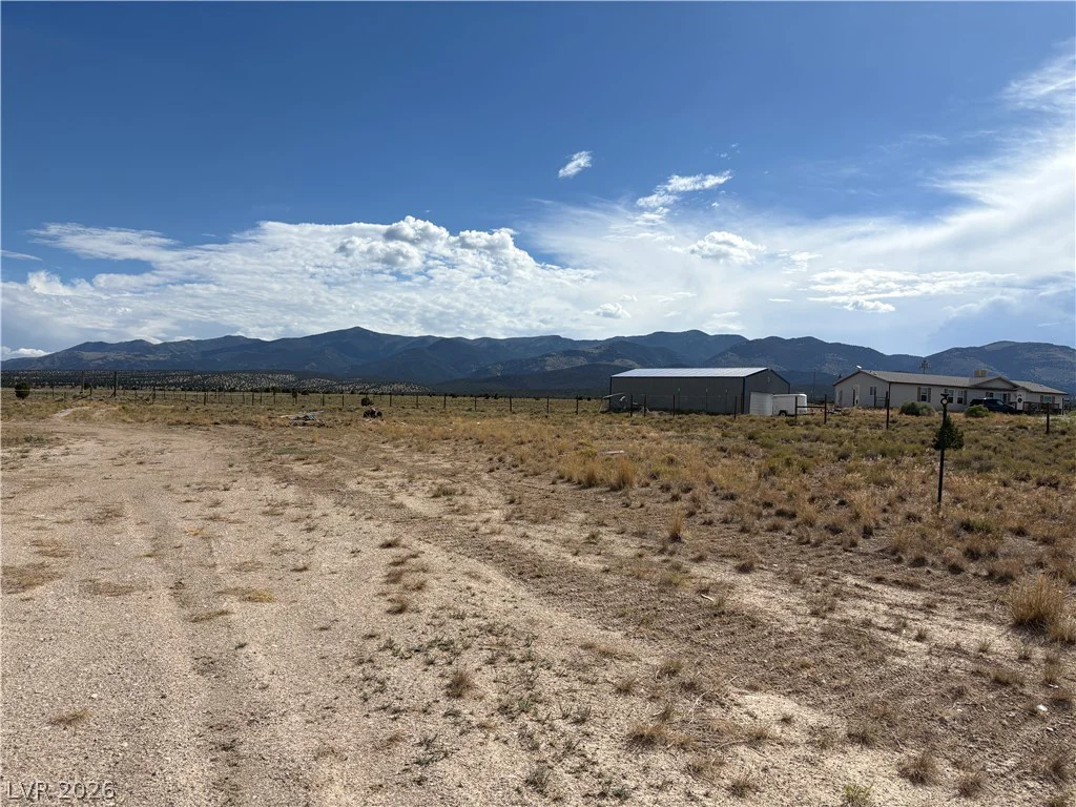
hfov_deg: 67.3
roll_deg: -0.2
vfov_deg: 53.1
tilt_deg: -0.7
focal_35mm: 26
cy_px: 404
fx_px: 808
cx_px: 538
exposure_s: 1/7813
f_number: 1.6
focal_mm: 5.96
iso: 50
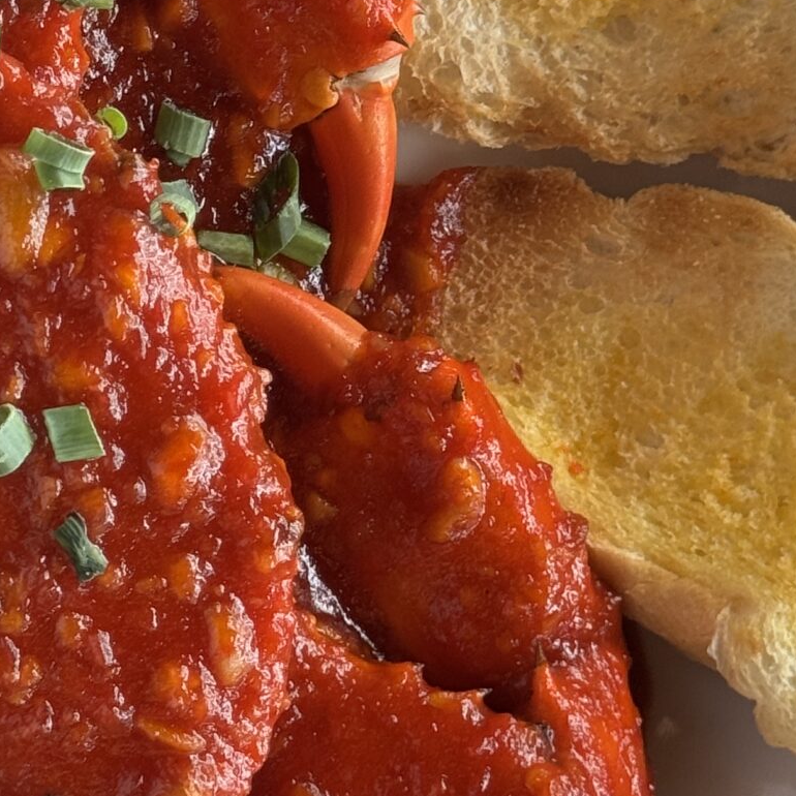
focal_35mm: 141
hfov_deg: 12.4
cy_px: 233
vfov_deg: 12.4
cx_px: 295
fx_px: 3668
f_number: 1.78
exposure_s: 1/100
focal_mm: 6.76
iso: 100
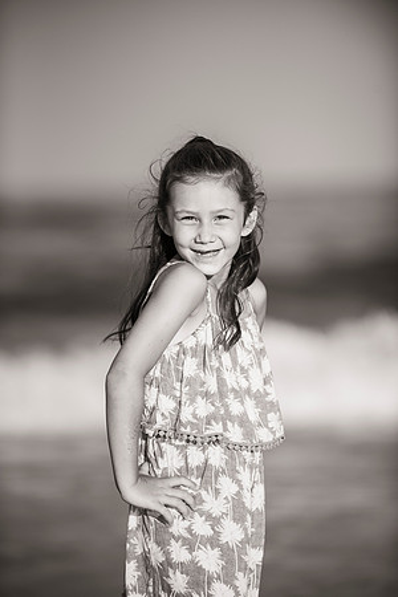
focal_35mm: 200
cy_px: 298
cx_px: 199
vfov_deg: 10.3
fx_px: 3316
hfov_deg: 6.9
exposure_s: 1/4000
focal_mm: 200
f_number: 3.2
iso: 250
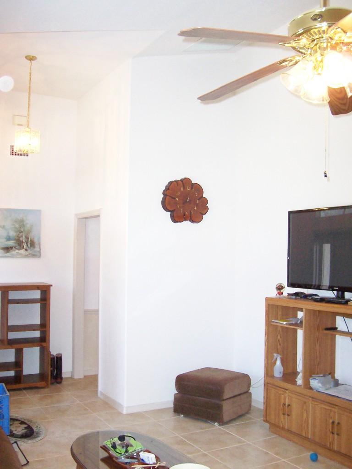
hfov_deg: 38.7
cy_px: 234
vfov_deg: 50.1
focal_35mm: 37
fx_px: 502
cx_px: 176
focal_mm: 5.6
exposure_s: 1/60
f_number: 2.8
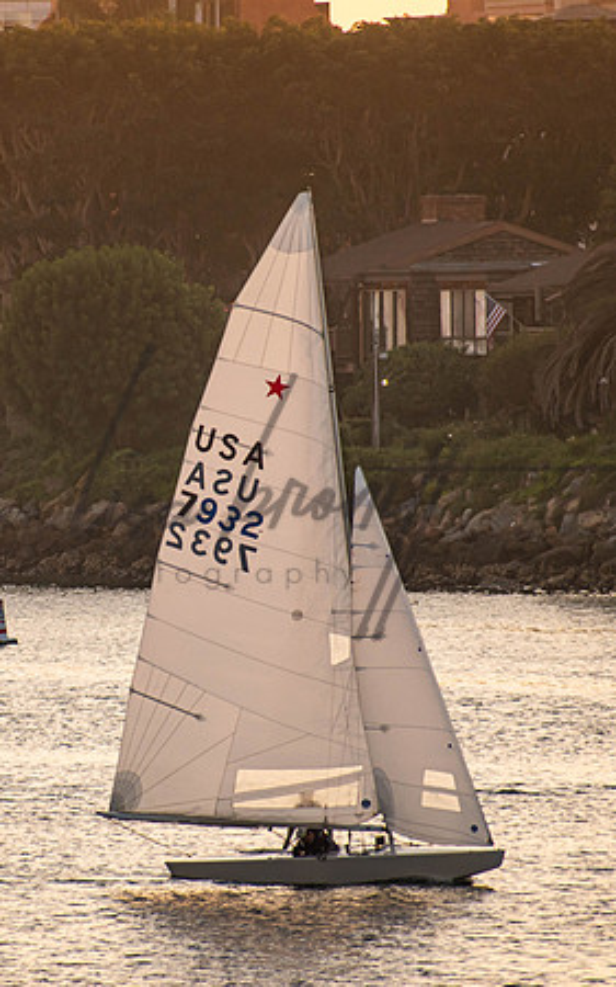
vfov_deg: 3.1
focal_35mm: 688
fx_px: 18490
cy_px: 494
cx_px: 141
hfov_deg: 1.9
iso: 400
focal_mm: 300
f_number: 6.3
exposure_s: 1/60
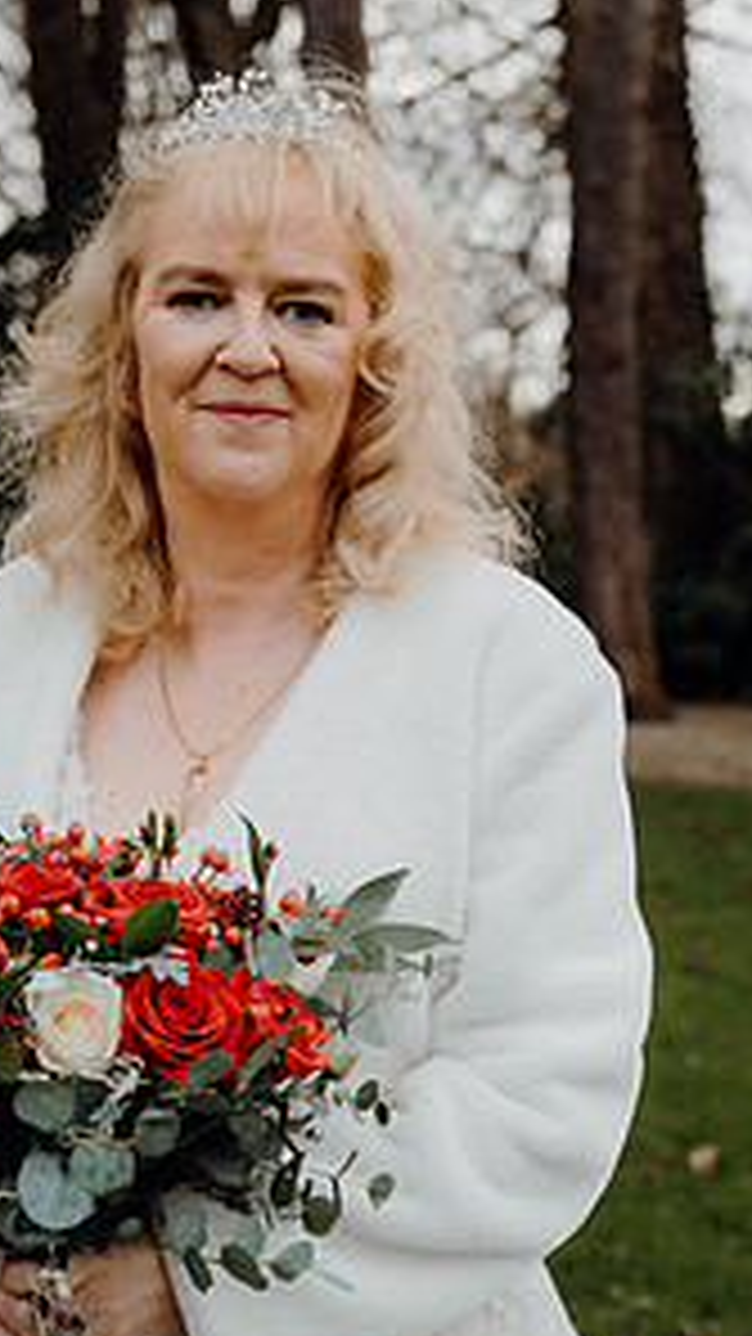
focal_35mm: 62
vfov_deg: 33.3
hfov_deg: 19.3
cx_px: 243
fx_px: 2198
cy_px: 976
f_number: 3.5
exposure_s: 1/250
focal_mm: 39
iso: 800
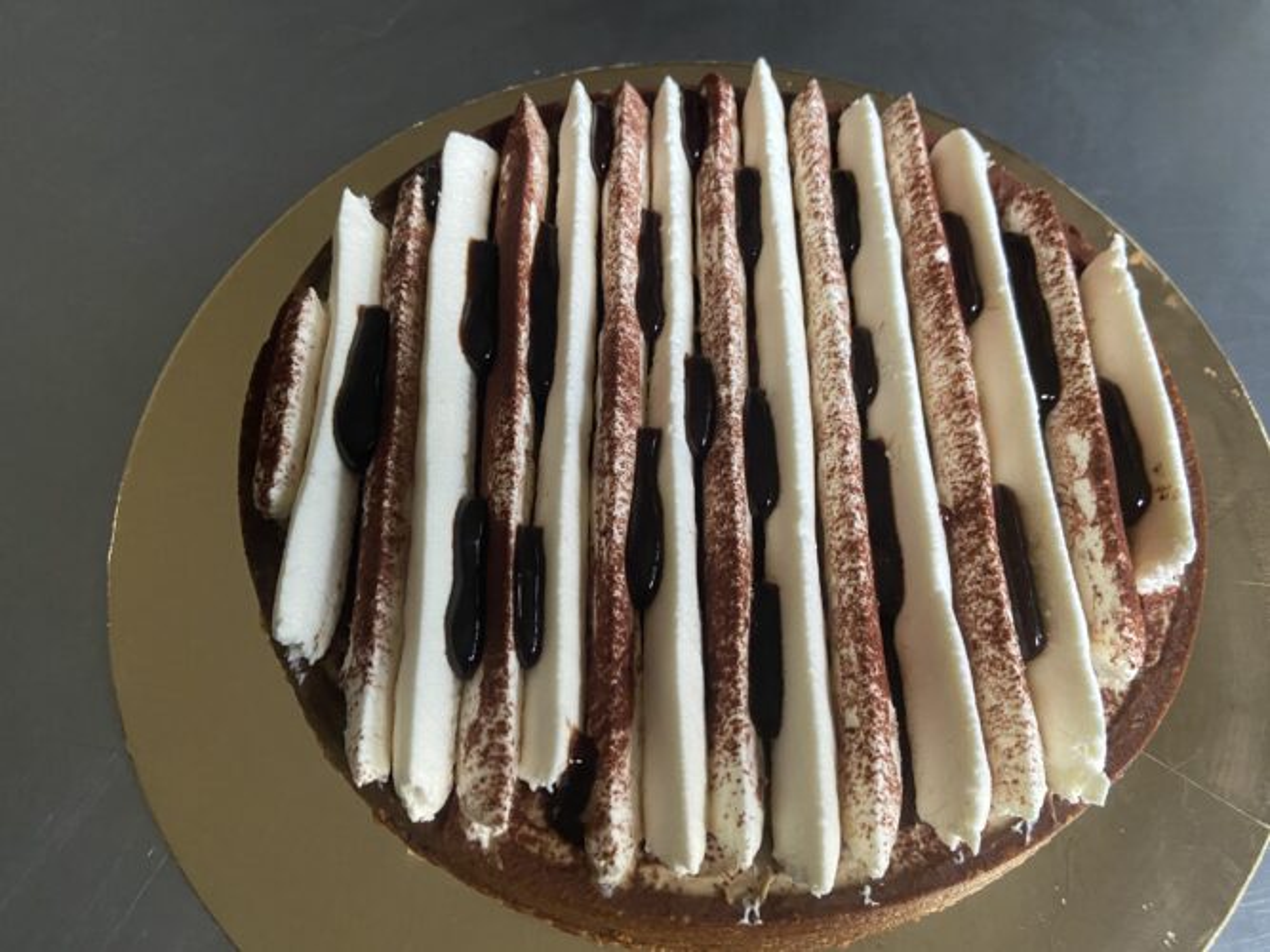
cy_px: 476
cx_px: 635
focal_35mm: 26
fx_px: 954
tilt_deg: -63.2
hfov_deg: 67.3
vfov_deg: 53.0
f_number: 1.8
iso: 500
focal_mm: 4.25
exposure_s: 1/51
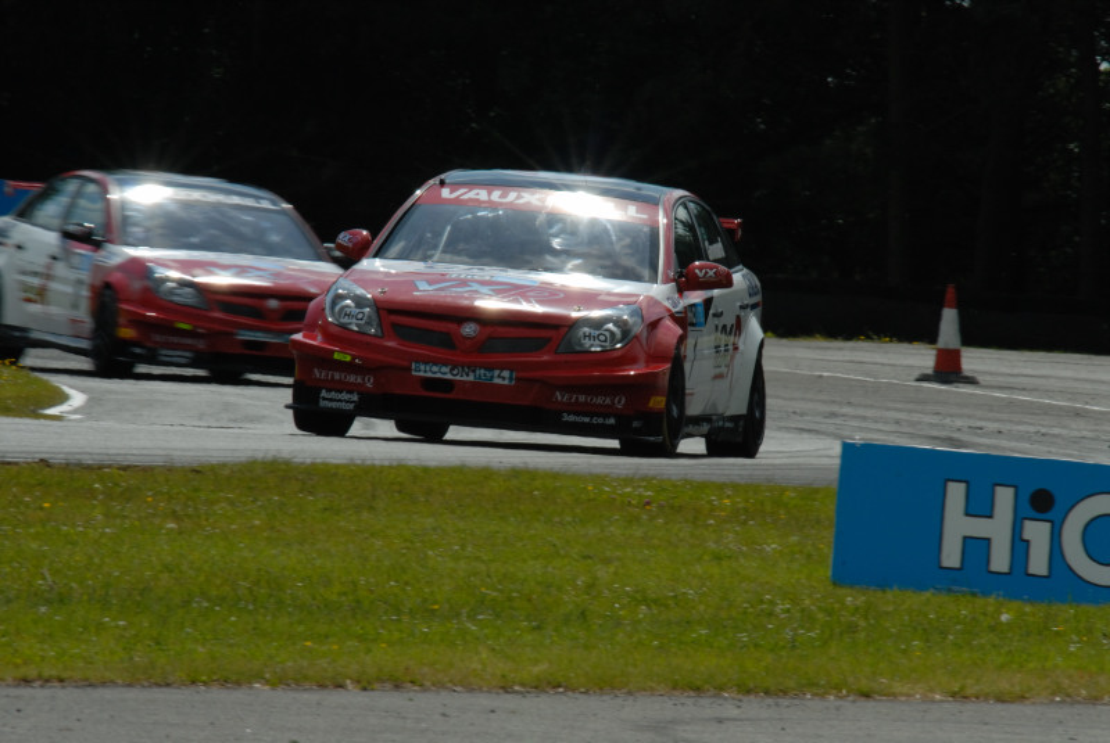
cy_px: 372
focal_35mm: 630
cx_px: 555
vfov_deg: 2.2
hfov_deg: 3.3
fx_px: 19453
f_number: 18
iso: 400
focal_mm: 420
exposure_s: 1/200
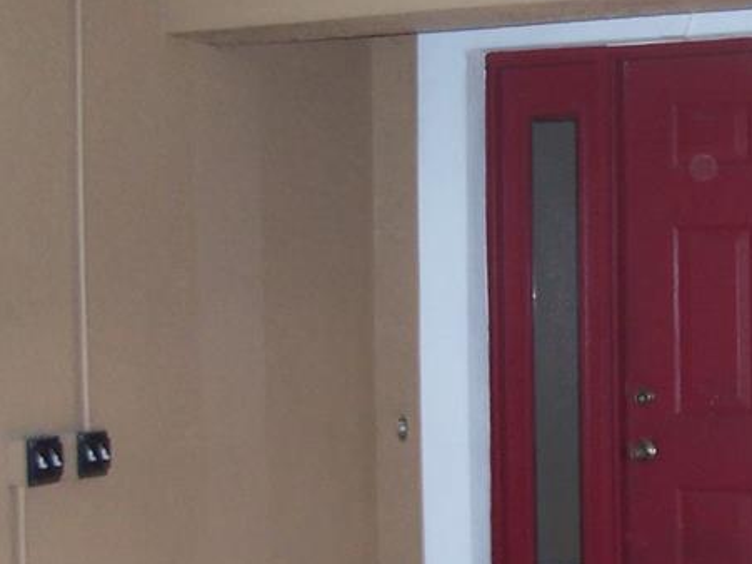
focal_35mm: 84
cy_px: 289
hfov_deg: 22.3
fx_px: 1824
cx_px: 772
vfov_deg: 17.6
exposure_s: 1/60
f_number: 2.8
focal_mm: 5.6
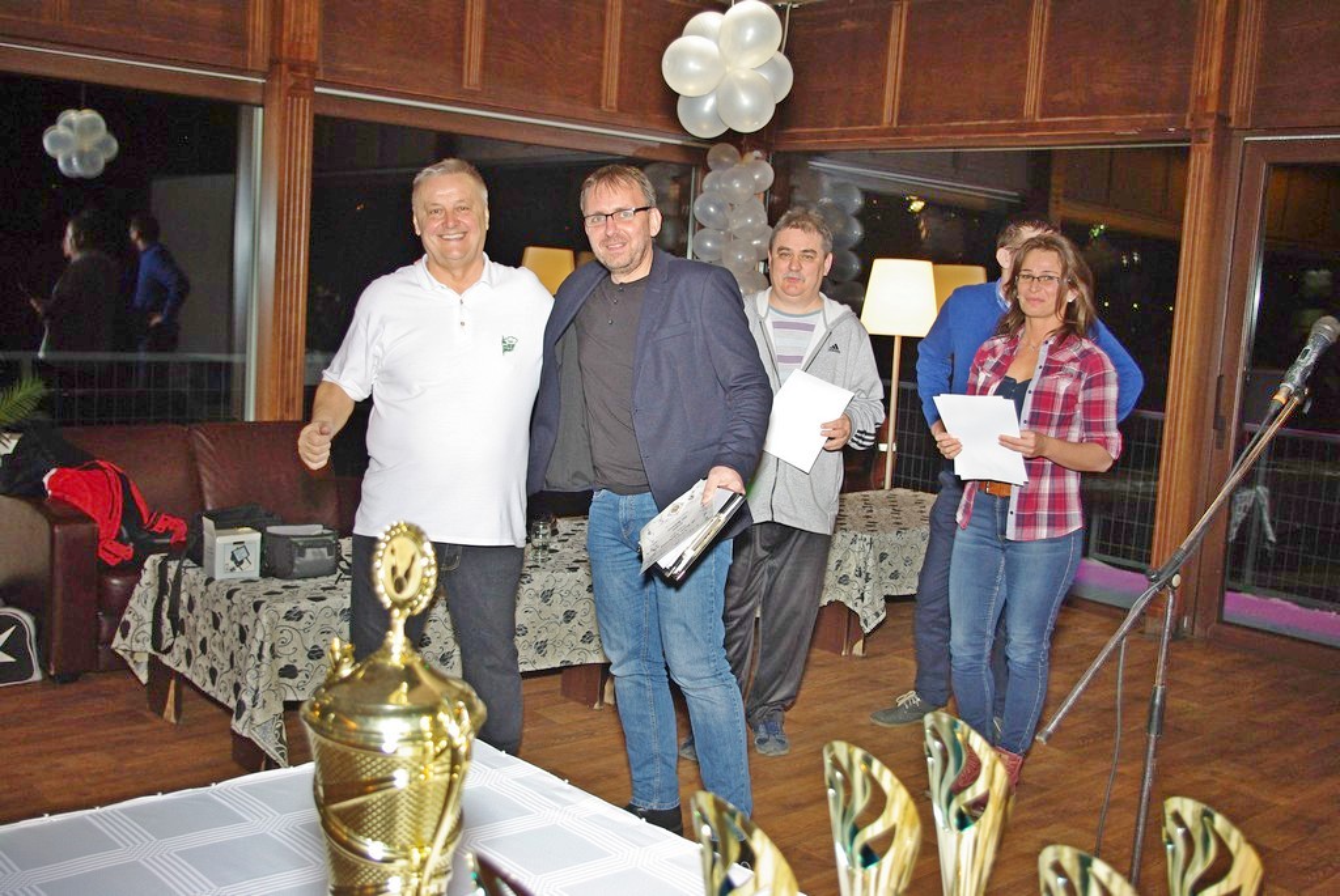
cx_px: 670
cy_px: 448
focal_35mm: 36
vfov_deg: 37.0
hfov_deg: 53.1
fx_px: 1341
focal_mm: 24.38
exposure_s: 1/45
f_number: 4
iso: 400
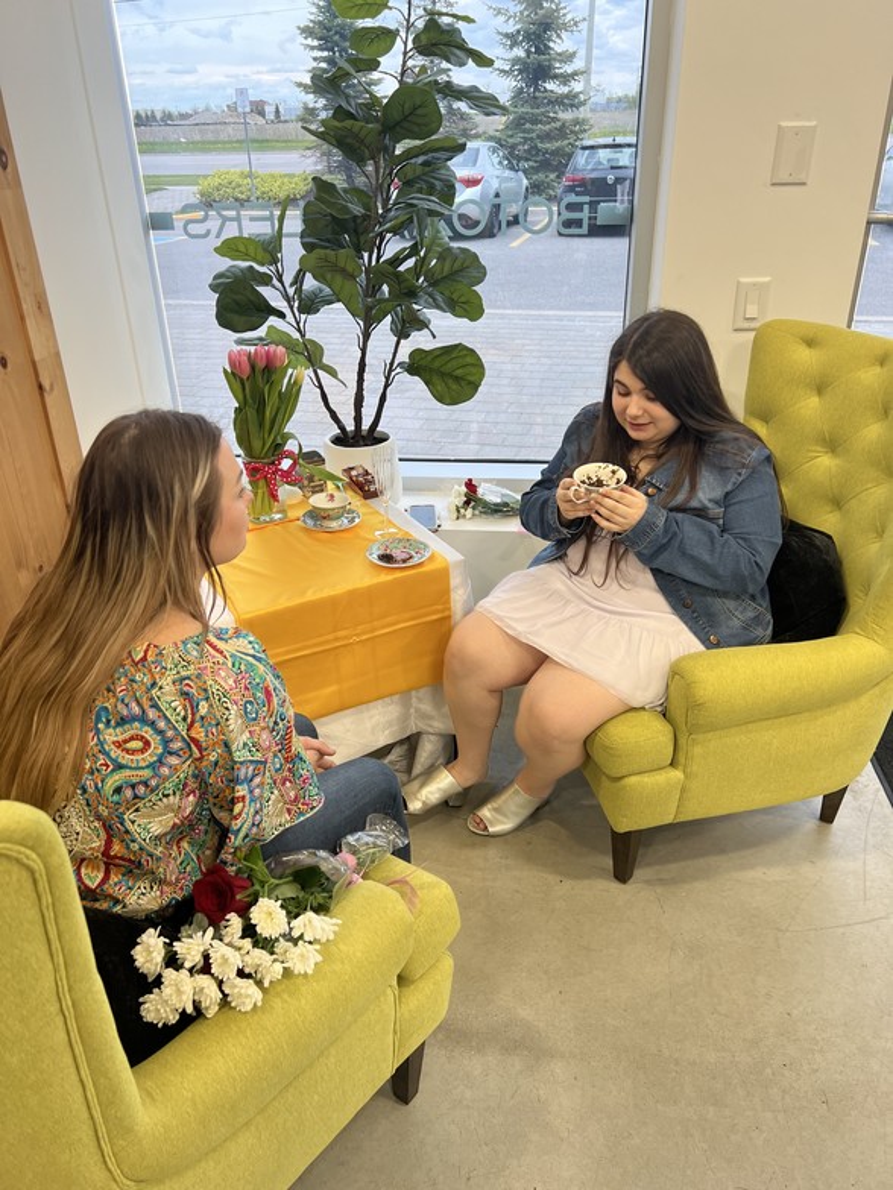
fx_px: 894
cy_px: 595
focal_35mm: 26
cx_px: 446
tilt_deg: -25.1
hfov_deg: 53.1
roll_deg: +3.2
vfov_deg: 67.3
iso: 64
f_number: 1.5
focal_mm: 5.7
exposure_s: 1/60
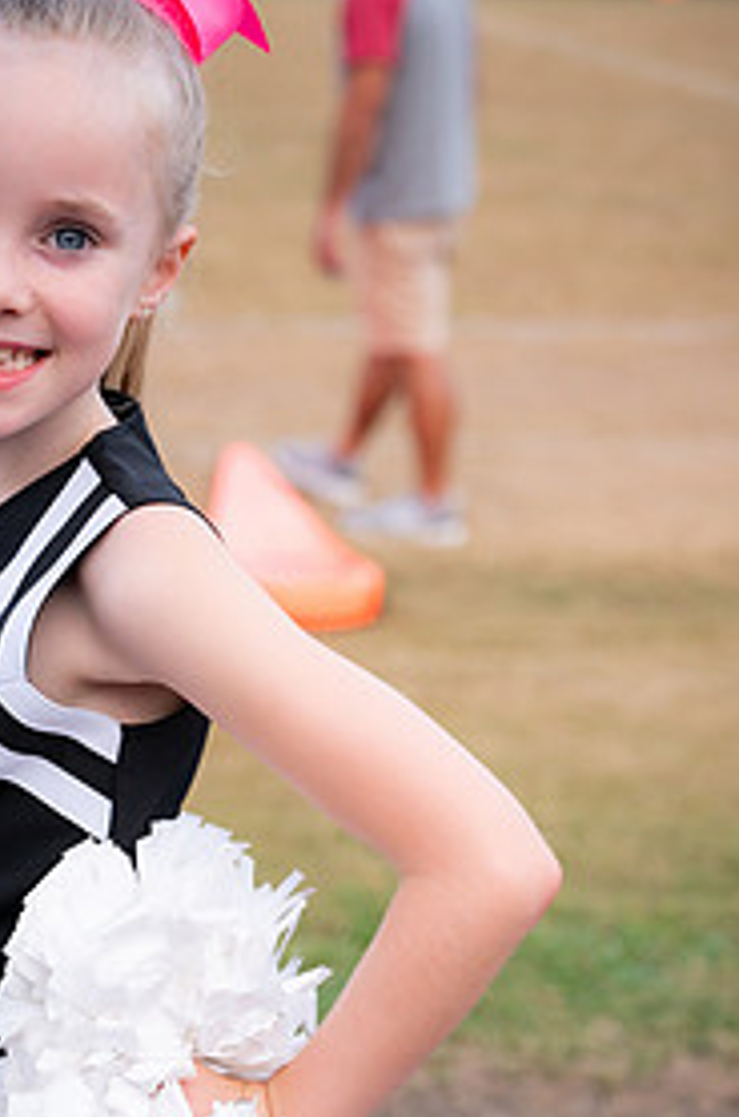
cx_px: 291
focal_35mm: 94
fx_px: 2909
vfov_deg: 21.7
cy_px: 703
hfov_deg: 14.5
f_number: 4
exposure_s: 1/640
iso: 640
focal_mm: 58
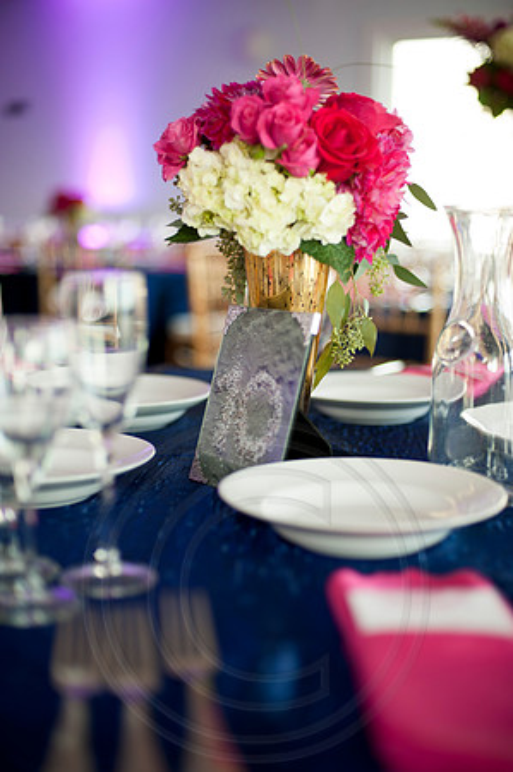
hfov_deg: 26.9
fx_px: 1071
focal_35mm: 50
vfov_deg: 39.6
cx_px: 256
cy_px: 386
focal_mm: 50
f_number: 1.6
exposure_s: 1/80
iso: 200
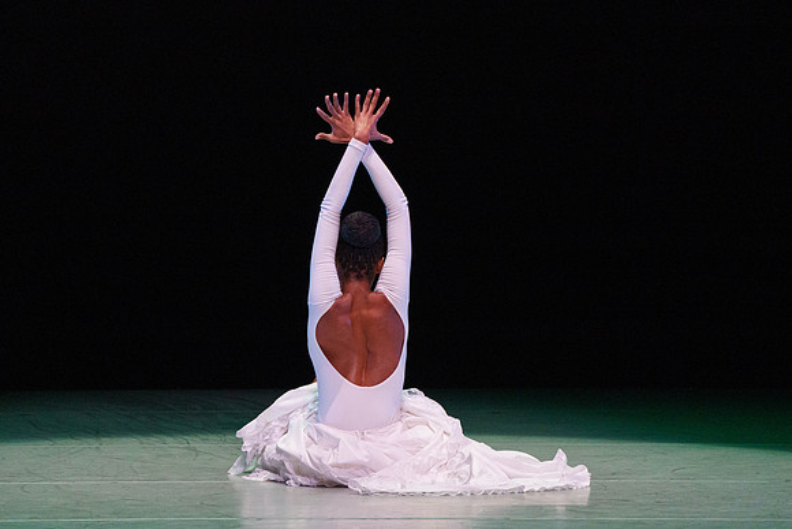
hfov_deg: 3.8
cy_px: 242
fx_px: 11880
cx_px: 386
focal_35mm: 540
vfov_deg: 2.5
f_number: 6.3
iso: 5000
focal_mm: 400
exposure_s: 1/400
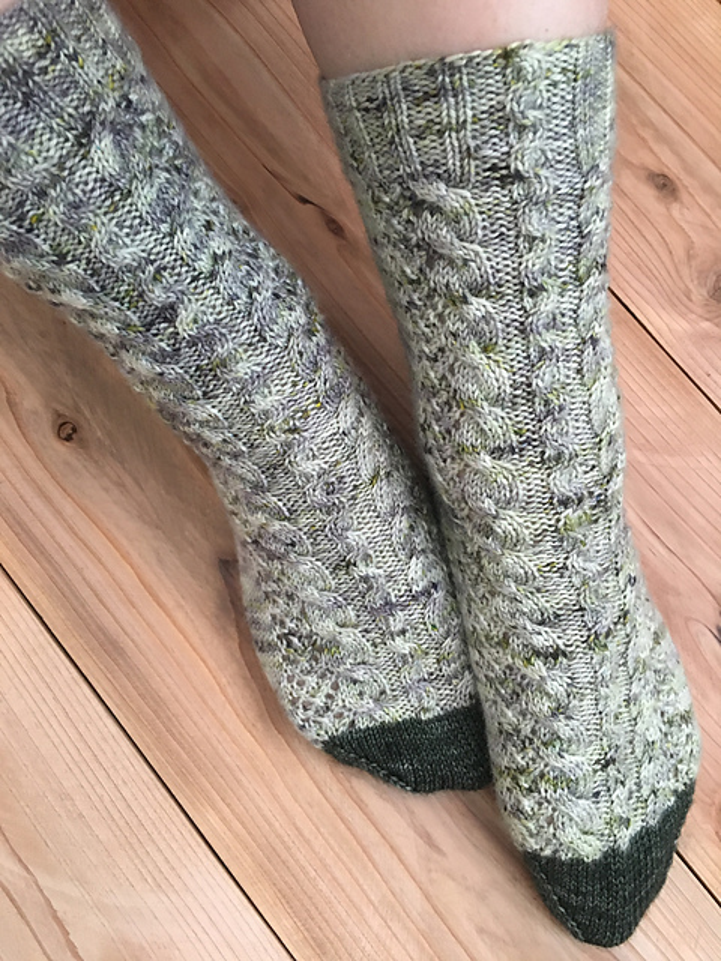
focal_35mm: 29
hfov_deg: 48.2
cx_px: 360
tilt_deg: -79.4
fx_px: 805
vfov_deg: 61.7
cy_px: 480
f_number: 2.2
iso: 200
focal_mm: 4.15
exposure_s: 1/17
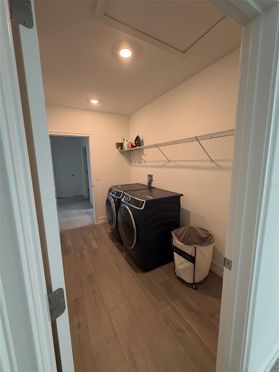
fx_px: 150
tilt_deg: -9.4
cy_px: 186
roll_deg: +1.3
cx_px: 140
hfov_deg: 85.7
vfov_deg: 102.1
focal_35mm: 14
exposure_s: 1/60
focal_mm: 2.22
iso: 200
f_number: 2.2
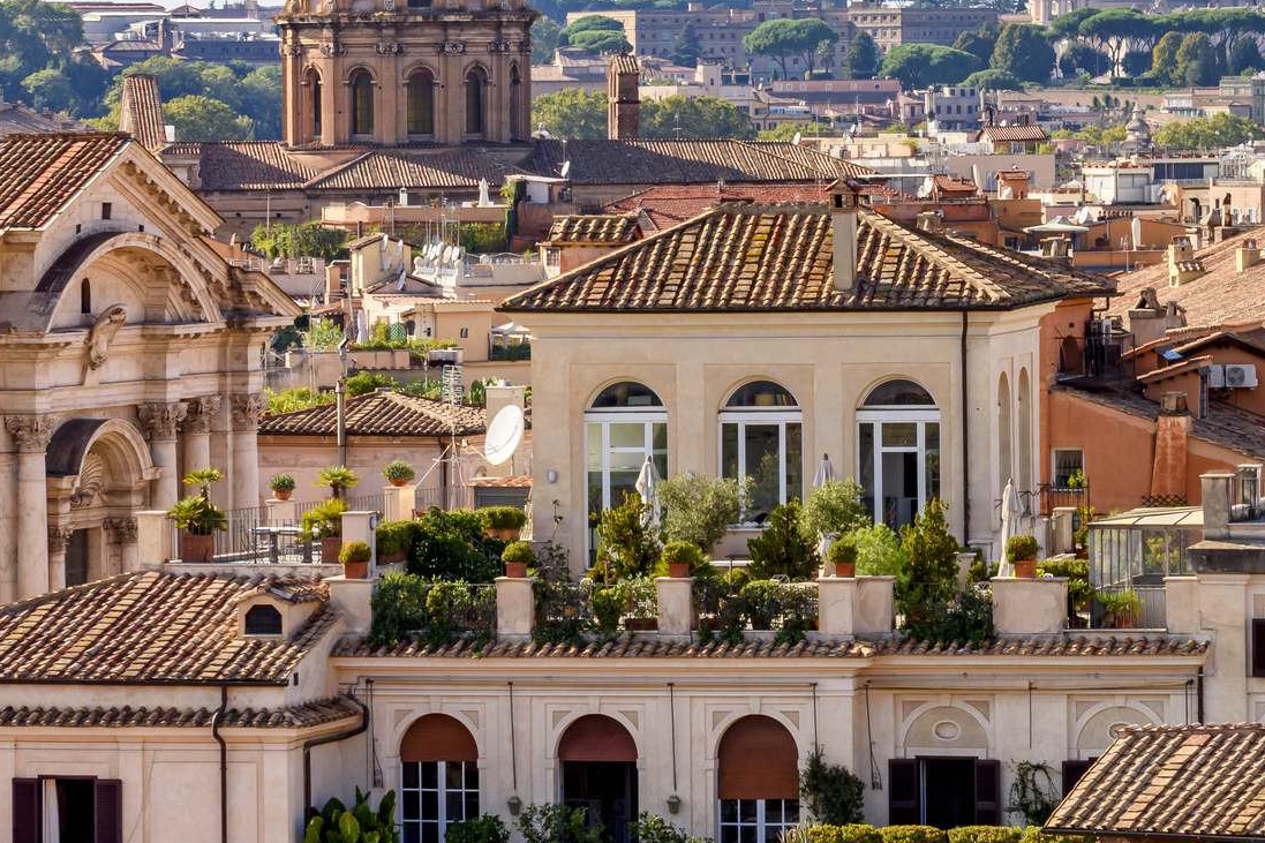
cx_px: 1193
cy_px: 236
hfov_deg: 10.1
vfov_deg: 6.8
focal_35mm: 203
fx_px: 7132
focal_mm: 70
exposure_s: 1/160
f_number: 14
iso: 125
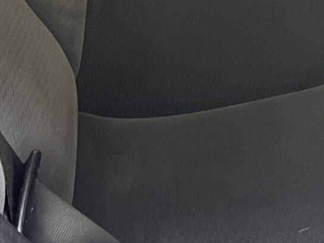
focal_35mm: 123
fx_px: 1152
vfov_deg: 11.6
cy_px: -104
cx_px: 286
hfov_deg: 15.8
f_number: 1.6
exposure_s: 1/60
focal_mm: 4.2
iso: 400
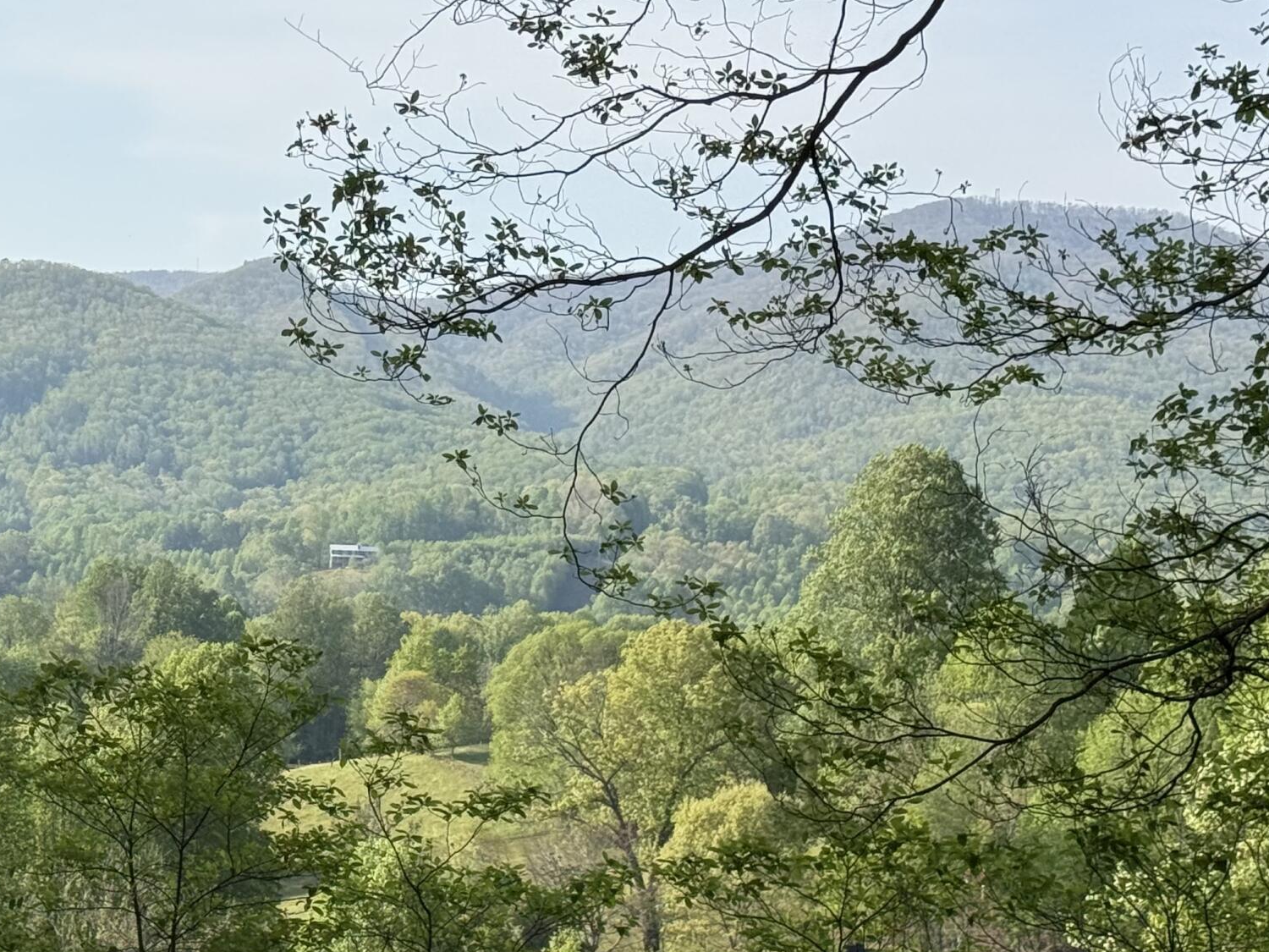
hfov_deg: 20.2
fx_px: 3519
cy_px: 612
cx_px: 260
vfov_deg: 15.4
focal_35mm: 96
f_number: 1.78
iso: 80
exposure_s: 1/4329
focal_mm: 6.76
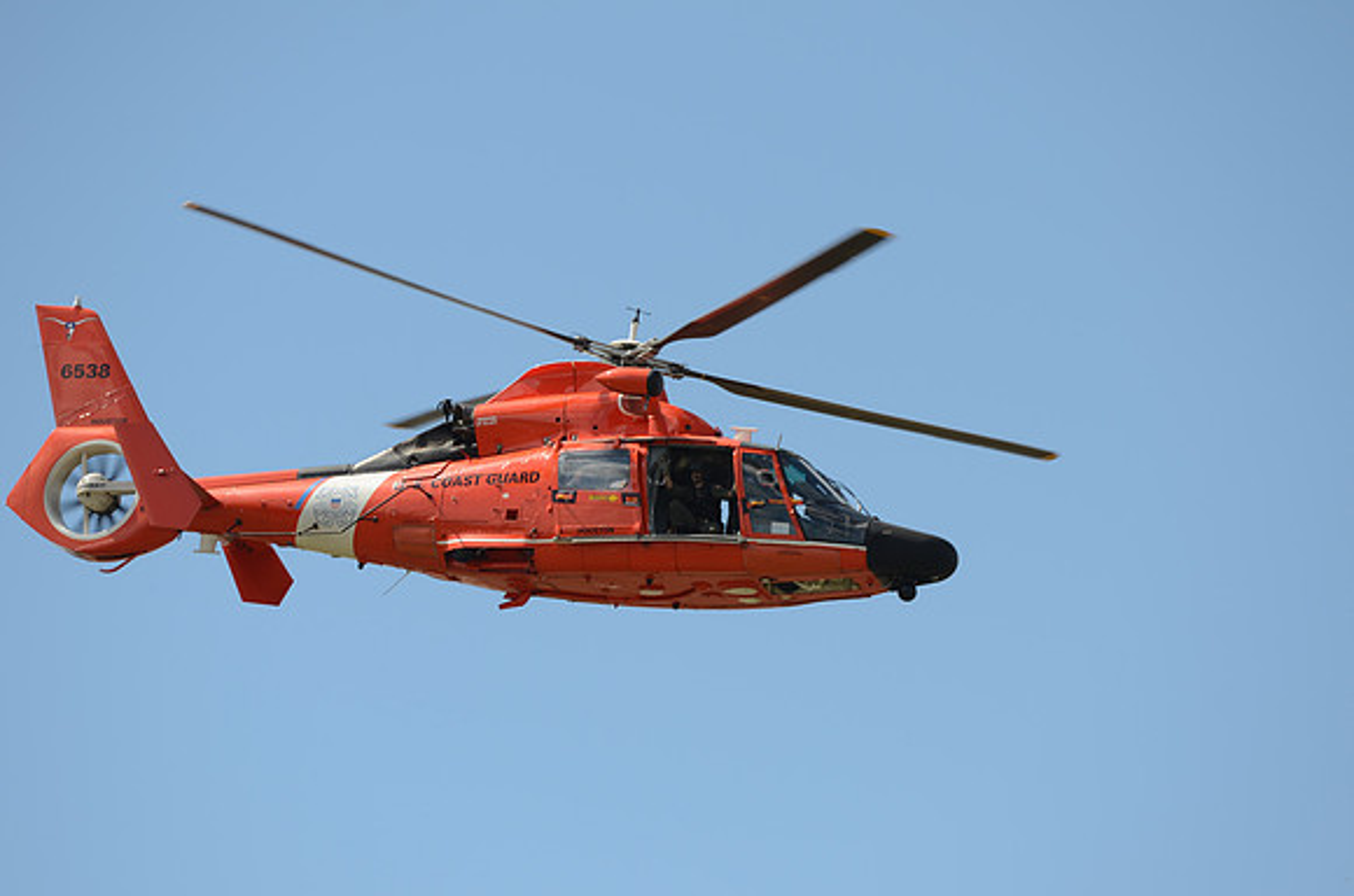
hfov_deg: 6.9
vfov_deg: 4.6
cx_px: 677
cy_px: 448
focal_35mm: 300
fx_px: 11259
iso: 100
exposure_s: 1/1000
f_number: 4
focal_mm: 200
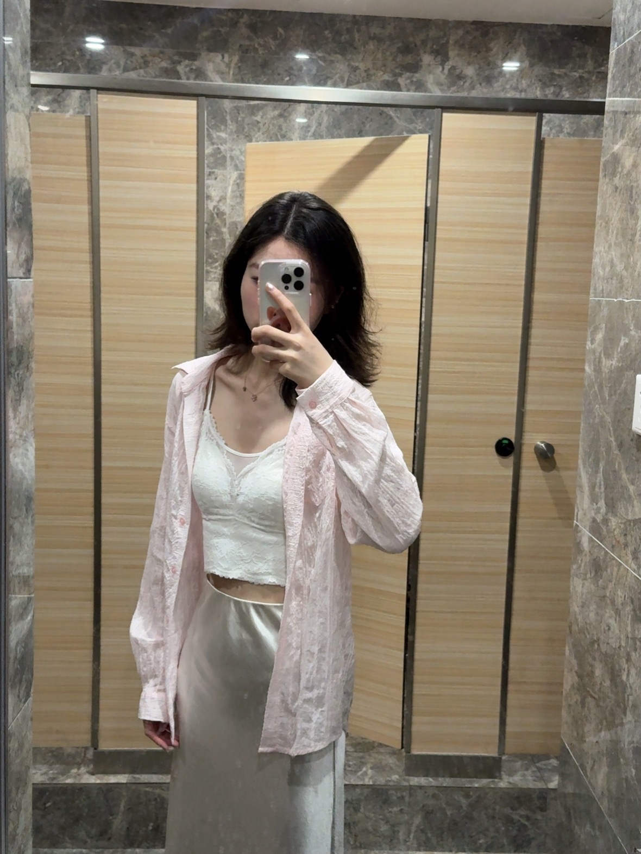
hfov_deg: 34.4
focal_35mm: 42
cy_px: 427
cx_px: 320
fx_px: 1036
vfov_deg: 44.8
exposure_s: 1/57
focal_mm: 6.76
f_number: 1.78
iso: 800
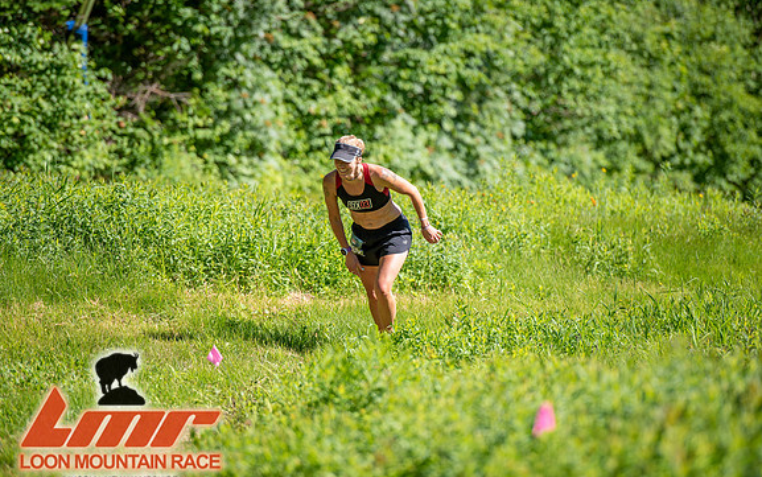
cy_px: 246
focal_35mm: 205
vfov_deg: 6.4
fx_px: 4258
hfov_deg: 10.2
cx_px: 380
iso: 100
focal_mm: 200
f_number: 3.5
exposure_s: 1/640
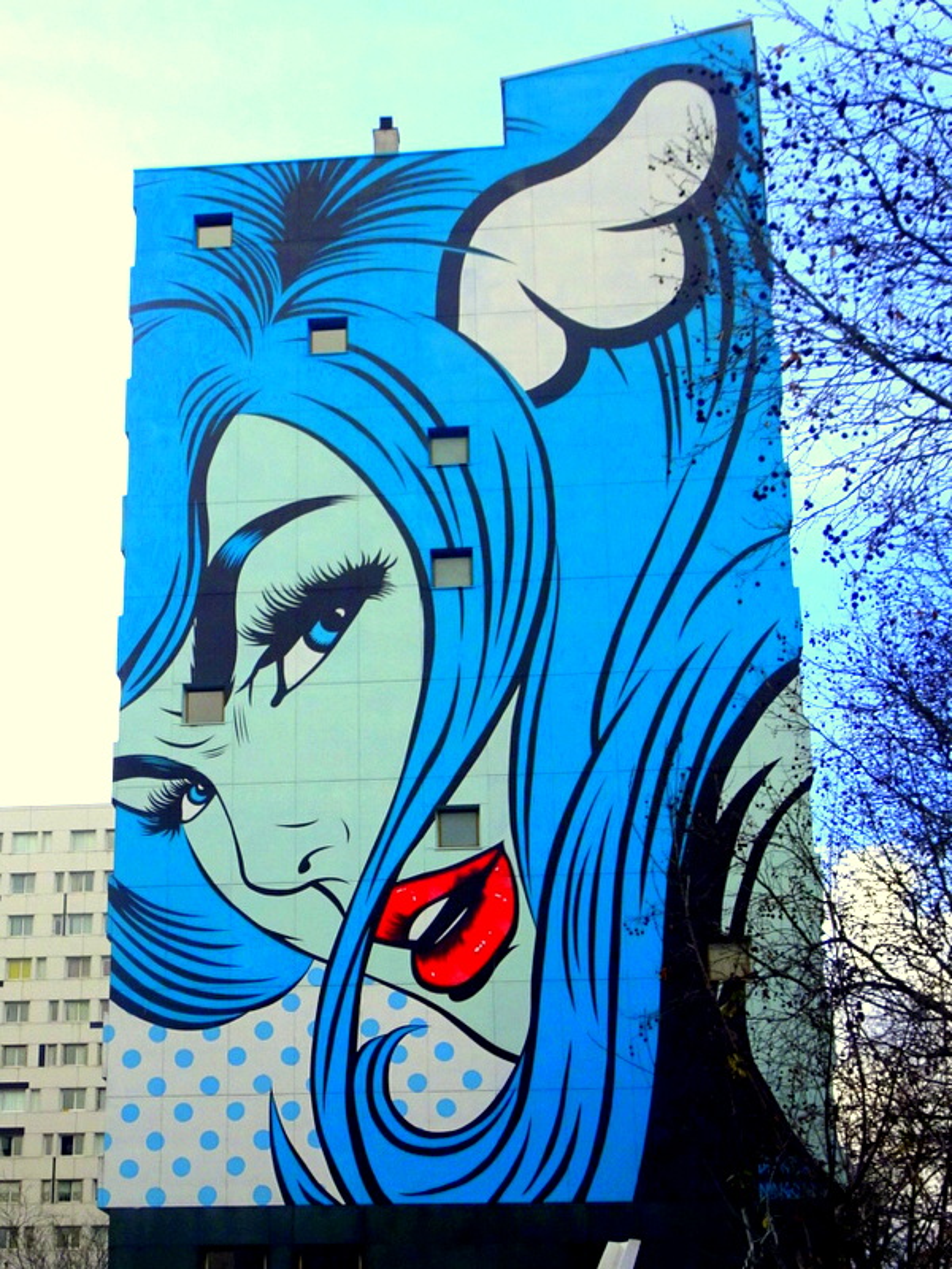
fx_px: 1247
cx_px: 476
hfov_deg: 41.8
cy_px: 634
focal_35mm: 34
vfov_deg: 54.0
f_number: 4
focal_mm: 5.79
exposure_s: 1/400
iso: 80
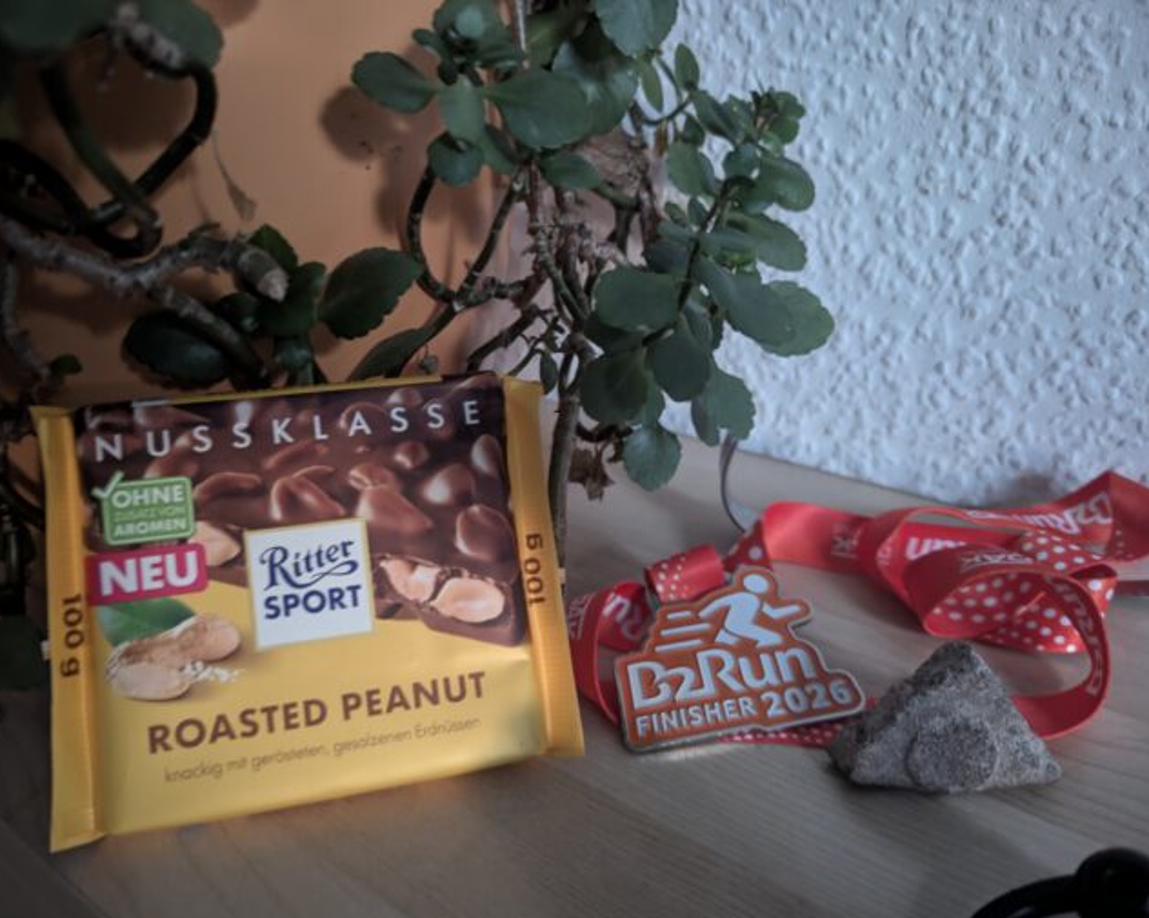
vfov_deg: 54.9
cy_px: 450
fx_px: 884
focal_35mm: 26
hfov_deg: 66.0
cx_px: 565
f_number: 1.85
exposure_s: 1/4.95
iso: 2031
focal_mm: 6.81
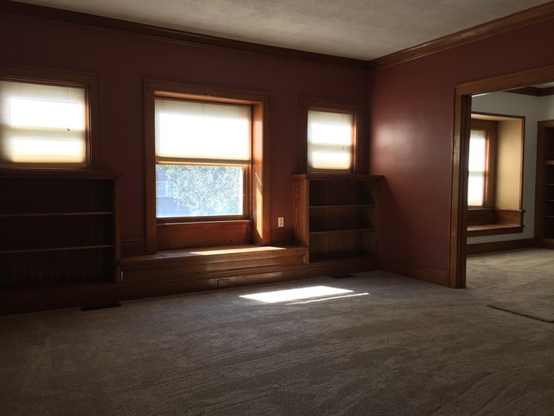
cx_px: 277
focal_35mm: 29
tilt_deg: -3.0
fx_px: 464
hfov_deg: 61.7
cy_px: 208
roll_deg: -0.9
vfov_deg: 48.2
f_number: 2.2
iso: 40
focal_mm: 4.15
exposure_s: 1/60
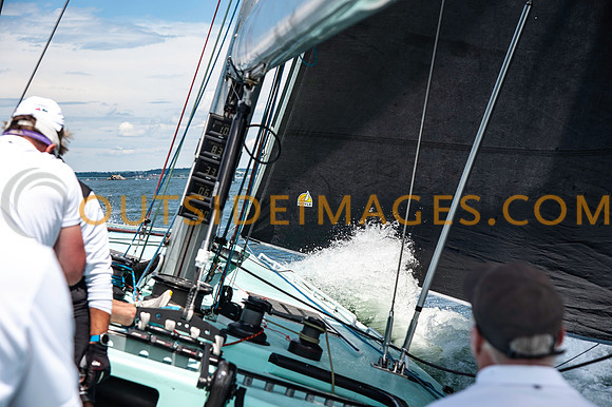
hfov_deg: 27.1
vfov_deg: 18.2
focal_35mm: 75
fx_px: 1270
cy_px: 204
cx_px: 306
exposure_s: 1/800
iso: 250
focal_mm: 70
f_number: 5.6
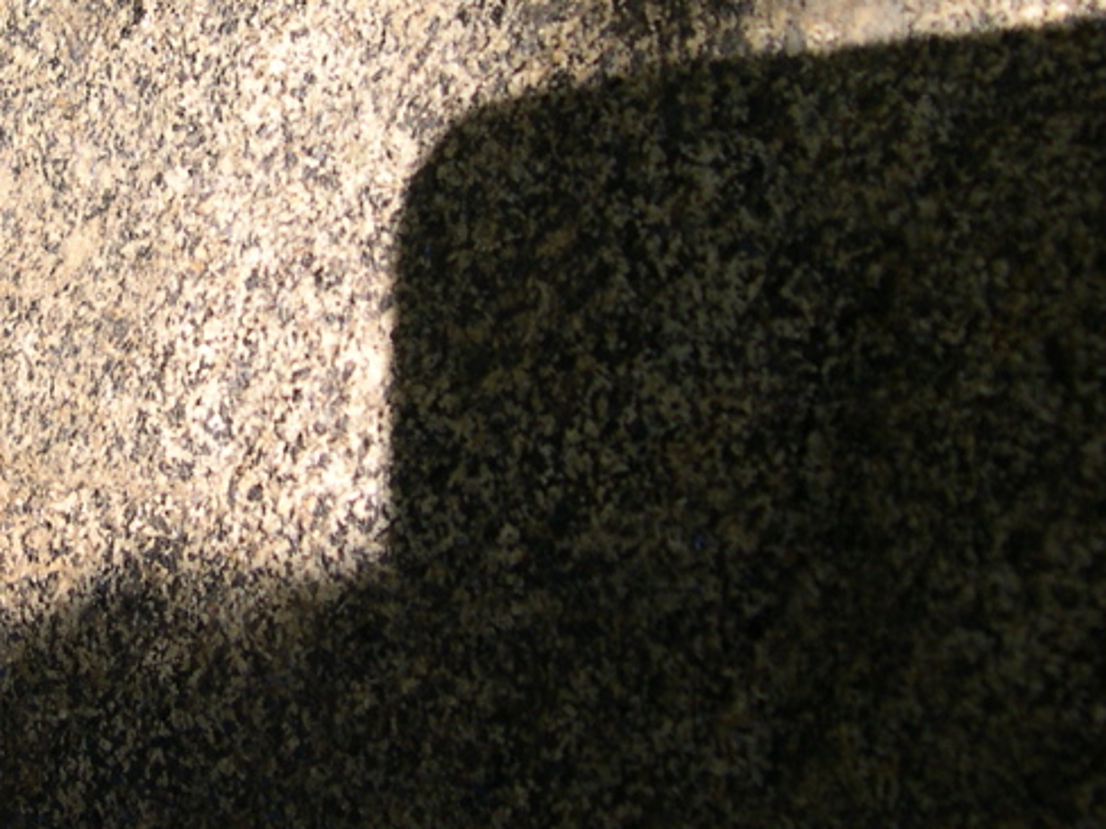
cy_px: 122
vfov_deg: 17.6
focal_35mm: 83
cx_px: 66
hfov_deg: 22.8
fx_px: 2652
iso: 100
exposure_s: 1/500
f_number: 2.8
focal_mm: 8
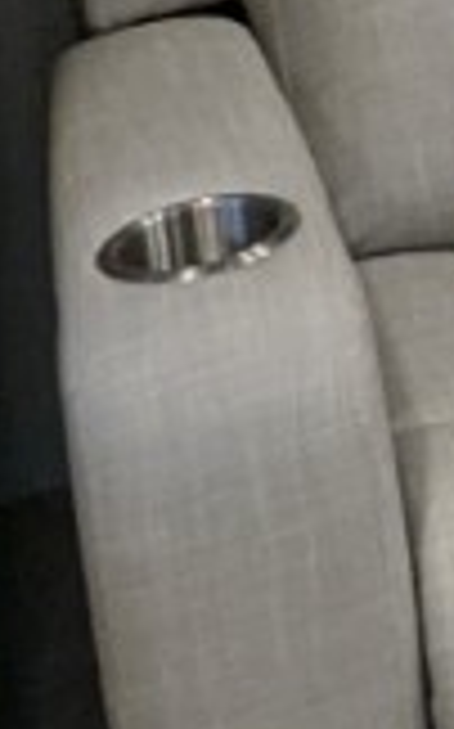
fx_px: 2895
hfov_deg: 7.4
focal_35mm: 146
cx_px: 1571
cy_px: -774
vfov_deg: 12.5
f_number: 2.2
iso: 45
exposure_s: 1/32.6
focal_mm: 2.35
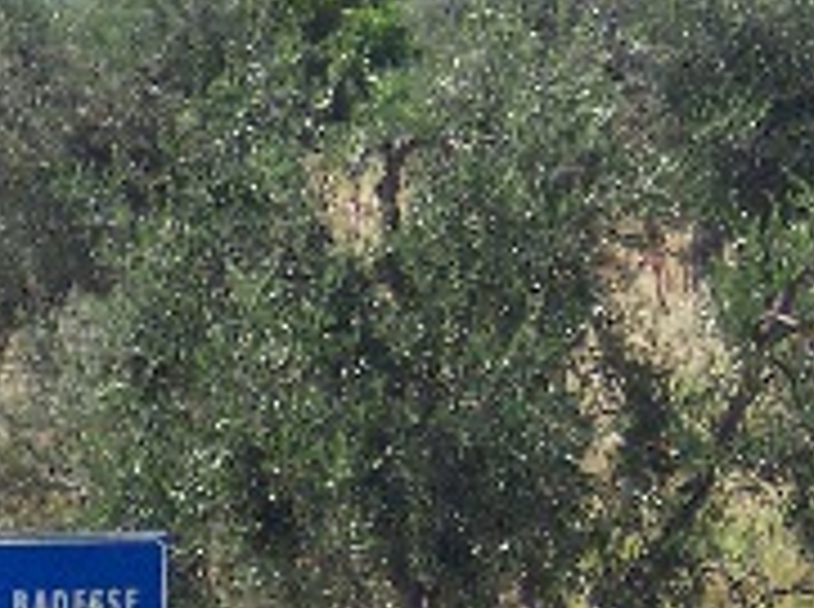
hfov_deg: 3.9
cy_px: 549
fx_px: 11852
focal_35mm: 505
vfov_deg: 2.9
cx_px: 36
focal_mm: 24
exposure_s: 1/700
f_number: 4.8
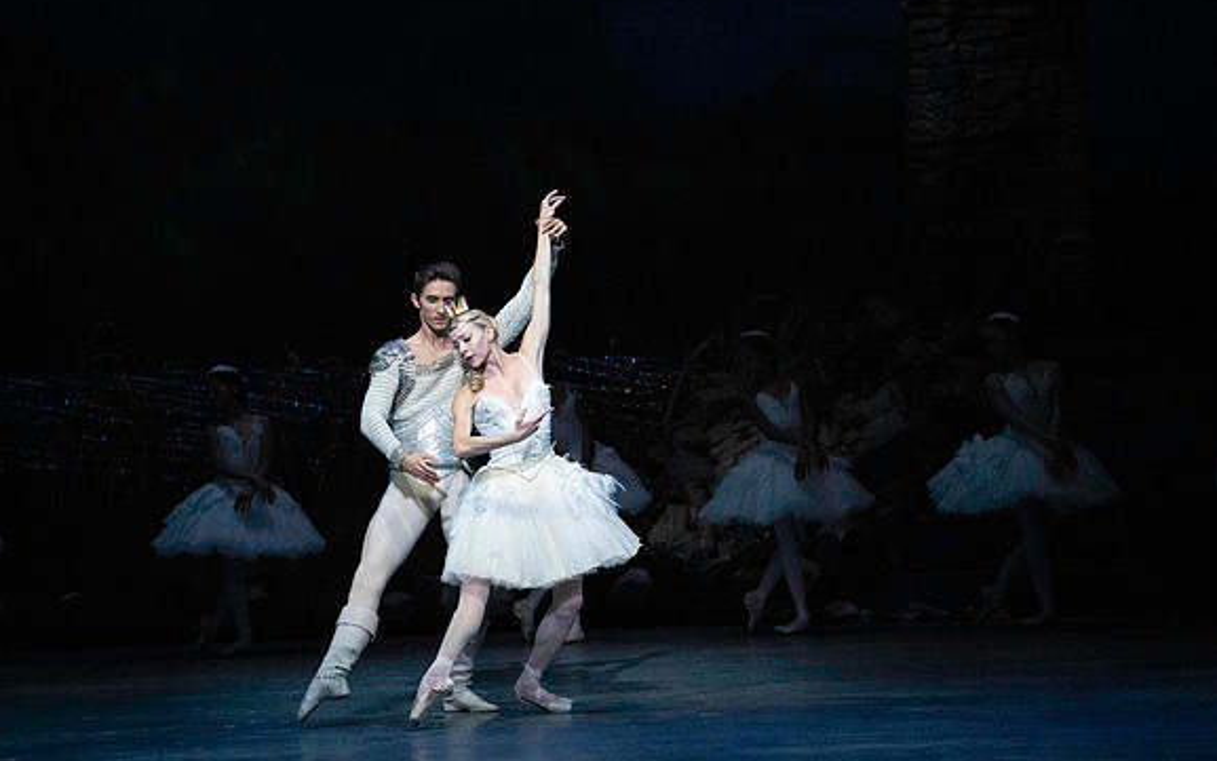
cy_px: 393
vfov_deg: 6.4
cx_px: 610
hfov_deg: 10.2
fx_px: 6801
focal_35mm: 205
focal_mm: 200
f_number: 5
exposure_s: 1/400
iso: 25600
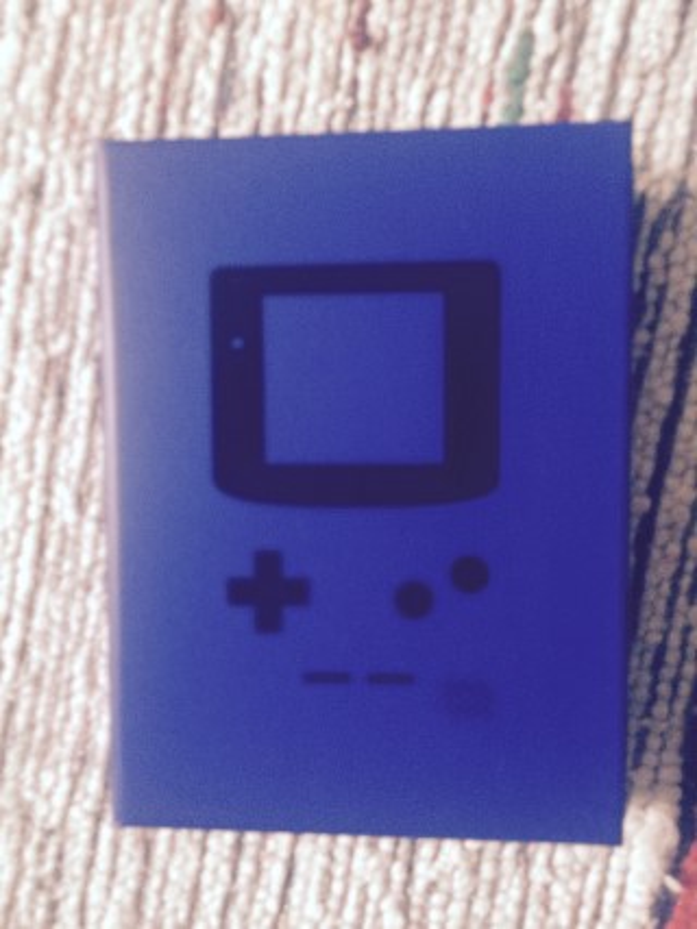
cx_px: 348
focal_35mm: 29
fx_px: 779
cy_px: 464
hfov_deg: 48.2
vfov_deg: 61.7
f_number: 2.2
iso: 320
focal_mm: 4.15
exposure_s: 1/17
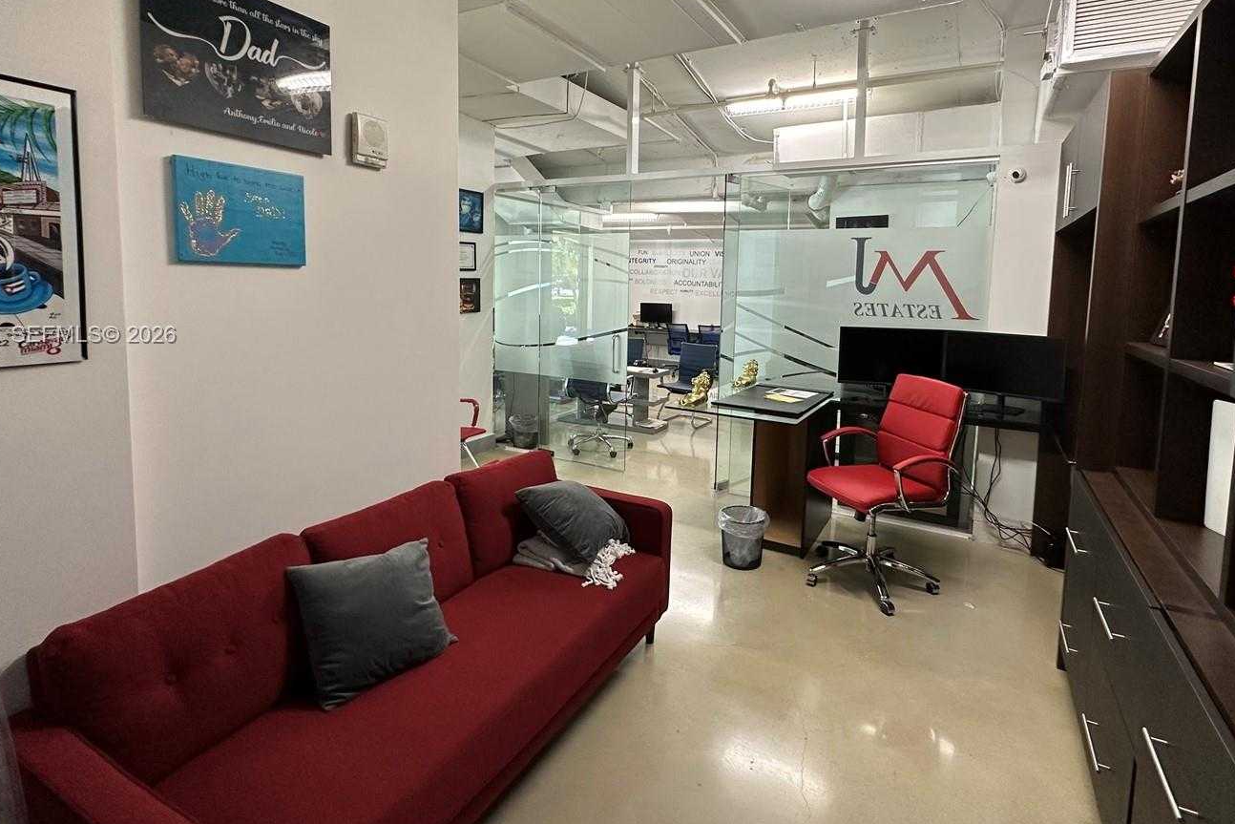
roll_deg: -1.8
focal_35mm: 18
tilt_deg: -4.9
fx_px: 618
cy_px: 336
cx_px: 642
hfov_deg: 90.0
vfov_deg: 66.8
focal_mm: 2.22
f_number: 2.2
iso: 160
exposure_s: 1/60
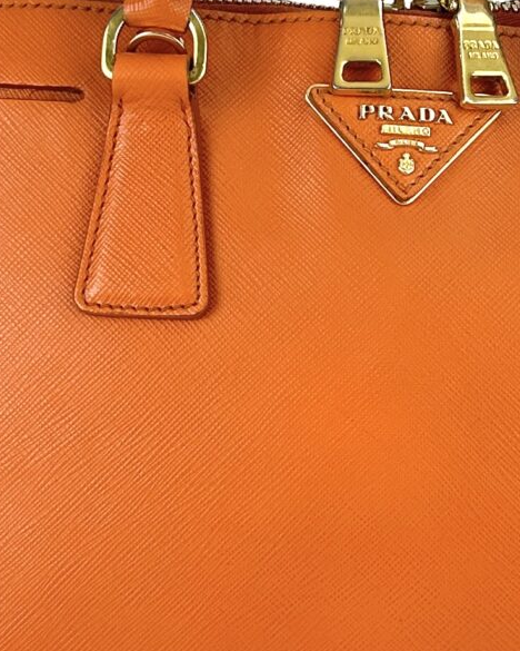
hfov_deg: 13.8
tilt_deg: -18.8
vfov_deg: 17.3
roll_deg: -2.7
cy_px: 231
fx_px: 2135
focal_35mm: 111
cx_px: 396
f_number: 1.5
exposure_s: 1/197
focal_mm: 5.7
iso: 40
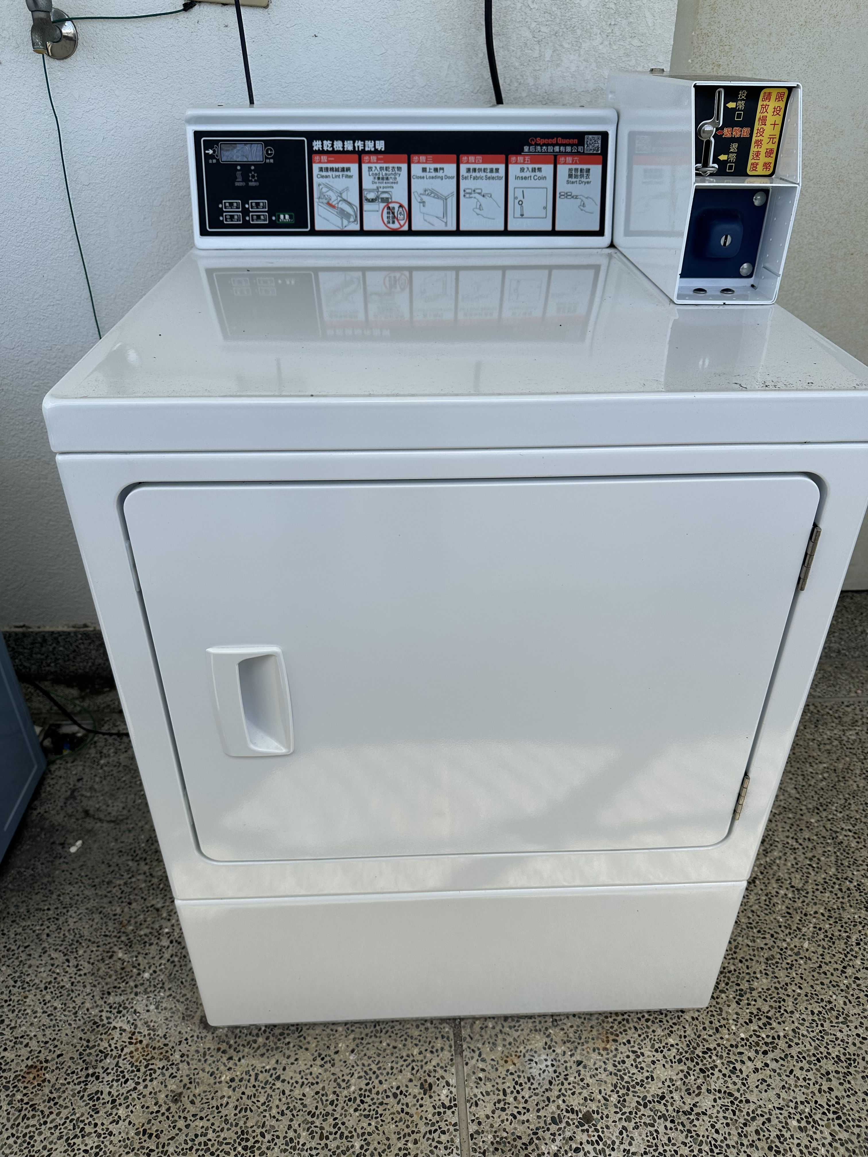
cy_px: 578
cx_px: 434
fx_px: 802
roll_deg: +0.1
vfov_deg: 71.6
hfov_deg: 56.8
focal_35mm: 24
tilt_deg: -31.1
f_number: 1.78
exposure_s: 1/1692
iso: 80
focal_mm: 6.86
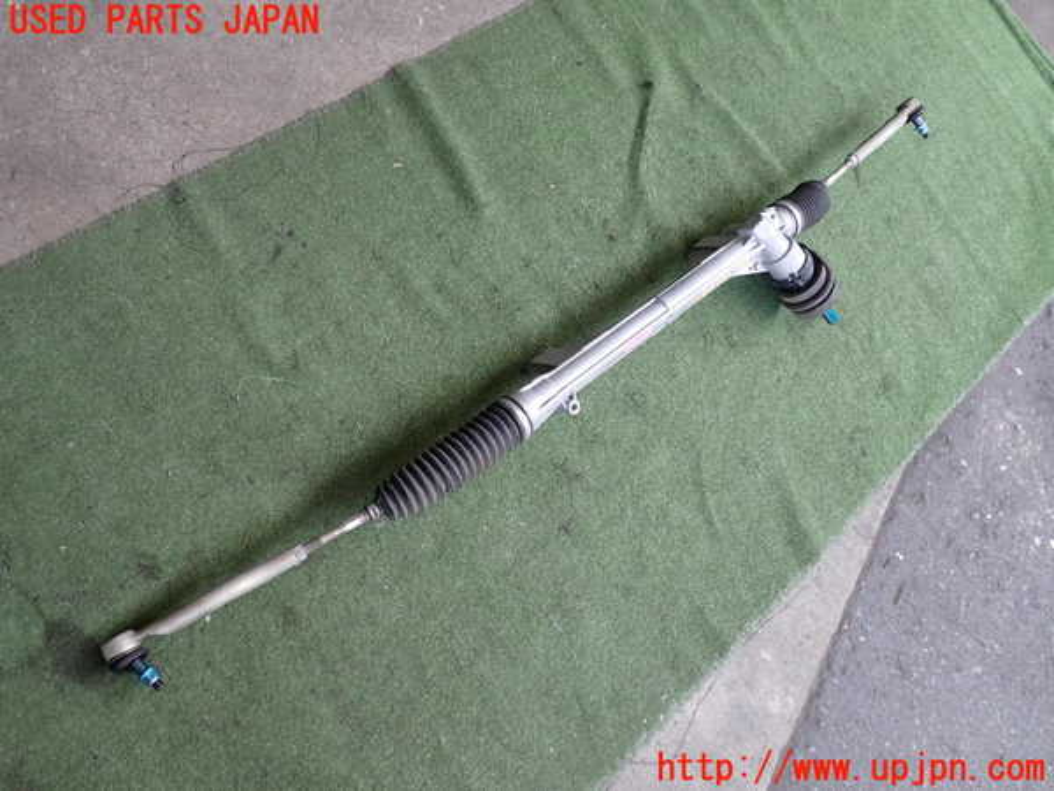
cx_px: 527
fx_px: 913
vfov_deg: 46.8
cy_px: 396
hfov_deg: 60.0
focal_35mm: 30
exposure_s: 1/125
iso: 160
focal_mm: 5.4
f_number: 2.3
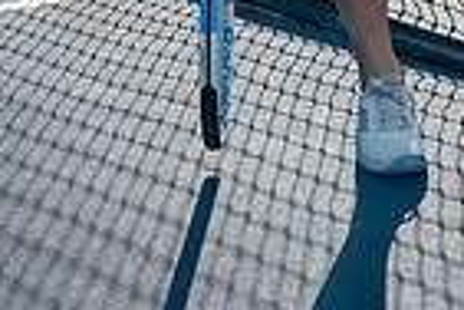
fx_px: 1804
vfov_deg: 8.9
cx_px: 359
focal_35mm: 140
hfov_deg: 14.6
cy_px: -425
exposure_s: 1/250
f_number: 8
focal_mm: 44
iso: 100
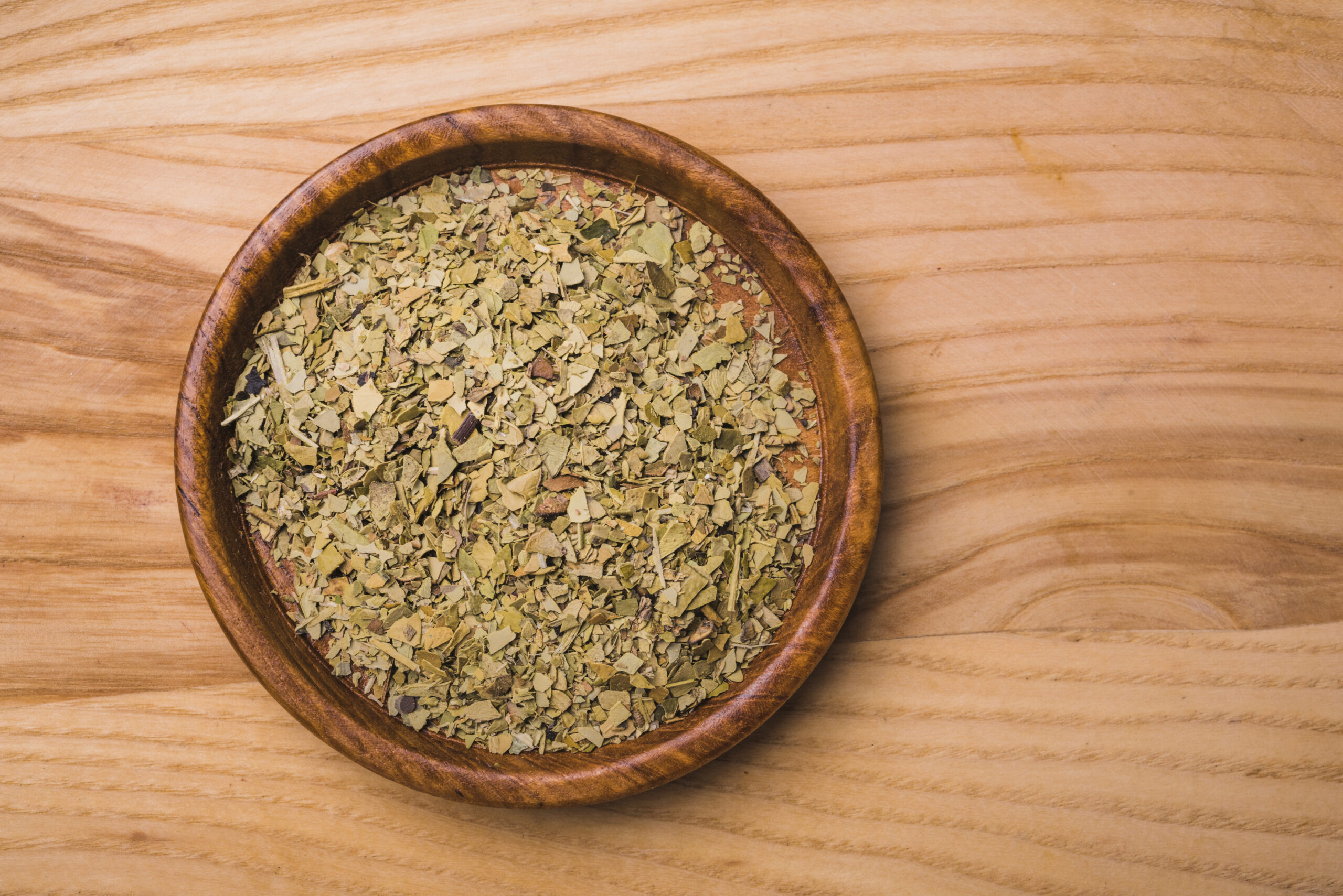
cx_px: 672
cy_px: 448
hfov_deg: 33.4
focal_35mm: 60
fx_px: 2239
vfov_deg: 22.6
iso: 250
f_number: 14
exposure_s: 1/160
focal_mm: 60
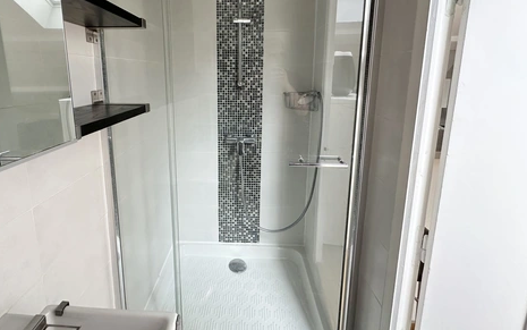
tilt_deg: -8.4
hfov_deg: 93.9
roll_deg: -0.8
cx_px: 233
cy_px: 113
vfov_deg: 66.4
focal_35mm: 17
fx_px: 244
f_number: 2.2
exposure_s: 1/91
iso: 320
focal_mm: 2.22
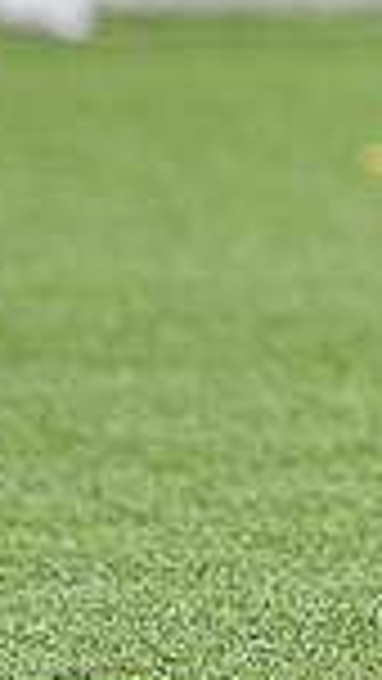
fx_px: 21561
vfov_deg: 1.8
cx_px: 1506
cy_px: -57
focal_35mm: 1198
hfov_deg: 1.0
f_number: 2
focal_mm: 135
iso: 200
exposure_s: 1/4000
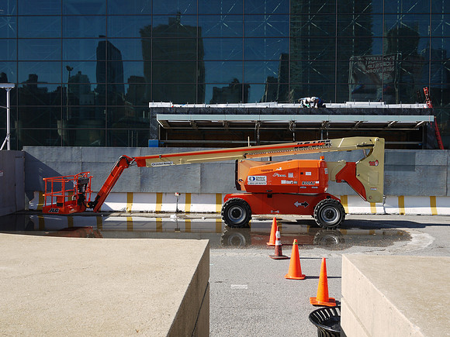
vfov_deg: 36.0
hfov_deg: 46.8
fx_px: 520
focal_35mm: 40
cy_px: 168
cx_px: 225
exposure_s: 1/125
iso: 100
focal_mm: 20
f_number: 10
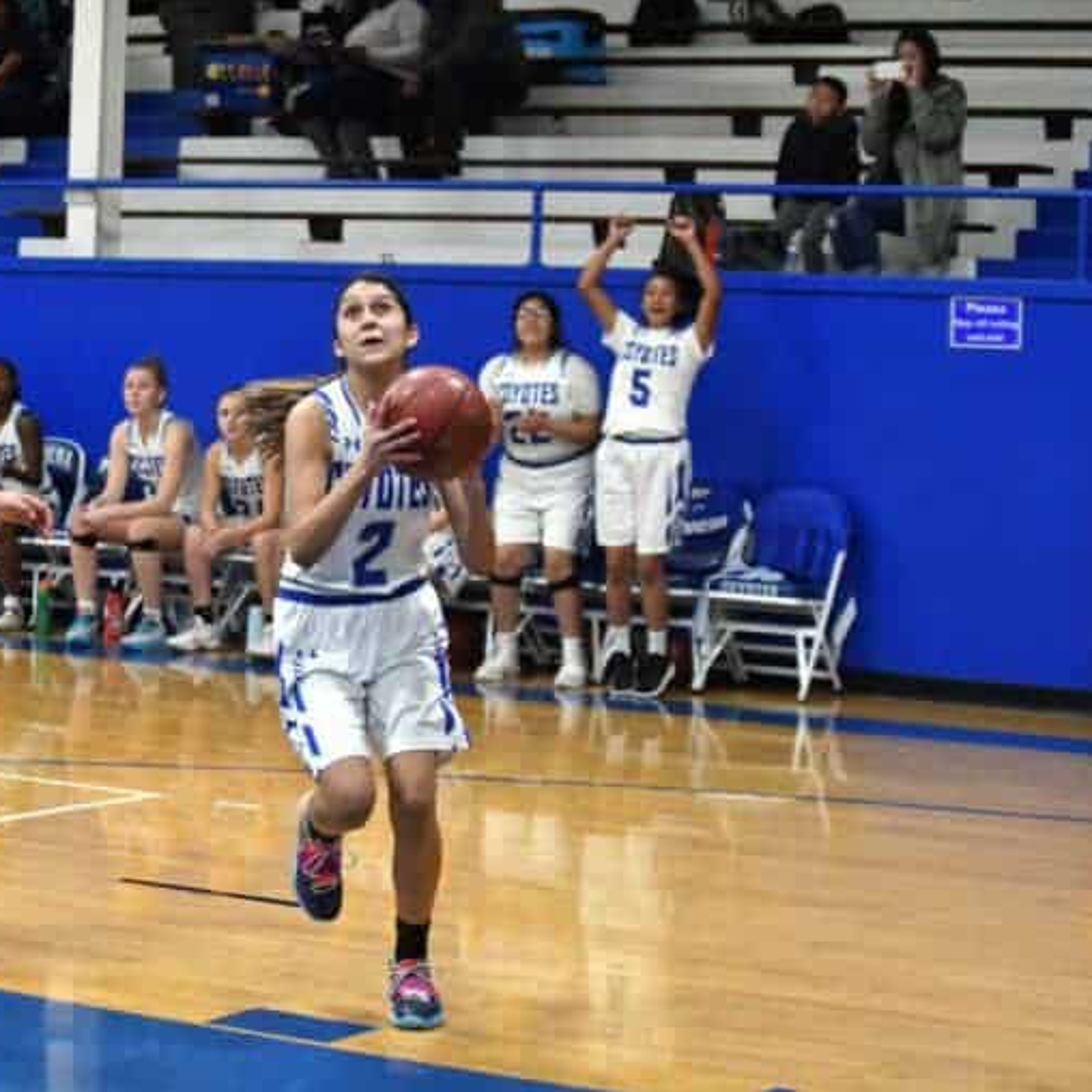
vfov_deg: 19.3
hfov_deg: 19.2
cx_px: 383
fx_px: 3212
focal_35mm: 90
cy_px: 546
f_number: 2.8
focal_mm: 70
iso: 12800
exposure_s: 1/2000
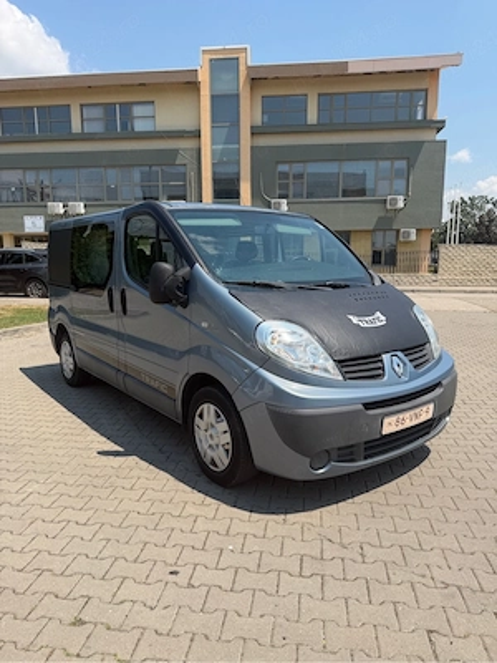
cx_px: 248
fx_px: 459
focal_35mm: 24
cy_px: 332
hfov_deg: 56.8
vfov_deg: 71.6
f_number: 1.78
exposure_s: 1/4167
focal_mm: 6.76
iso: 80
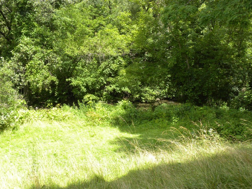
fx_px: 379
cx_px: 126
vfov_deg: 28.0
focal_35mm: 52
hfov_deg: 36.8
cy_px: 94
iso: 64
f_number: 6.3
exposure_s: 1/80
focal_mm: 9.2
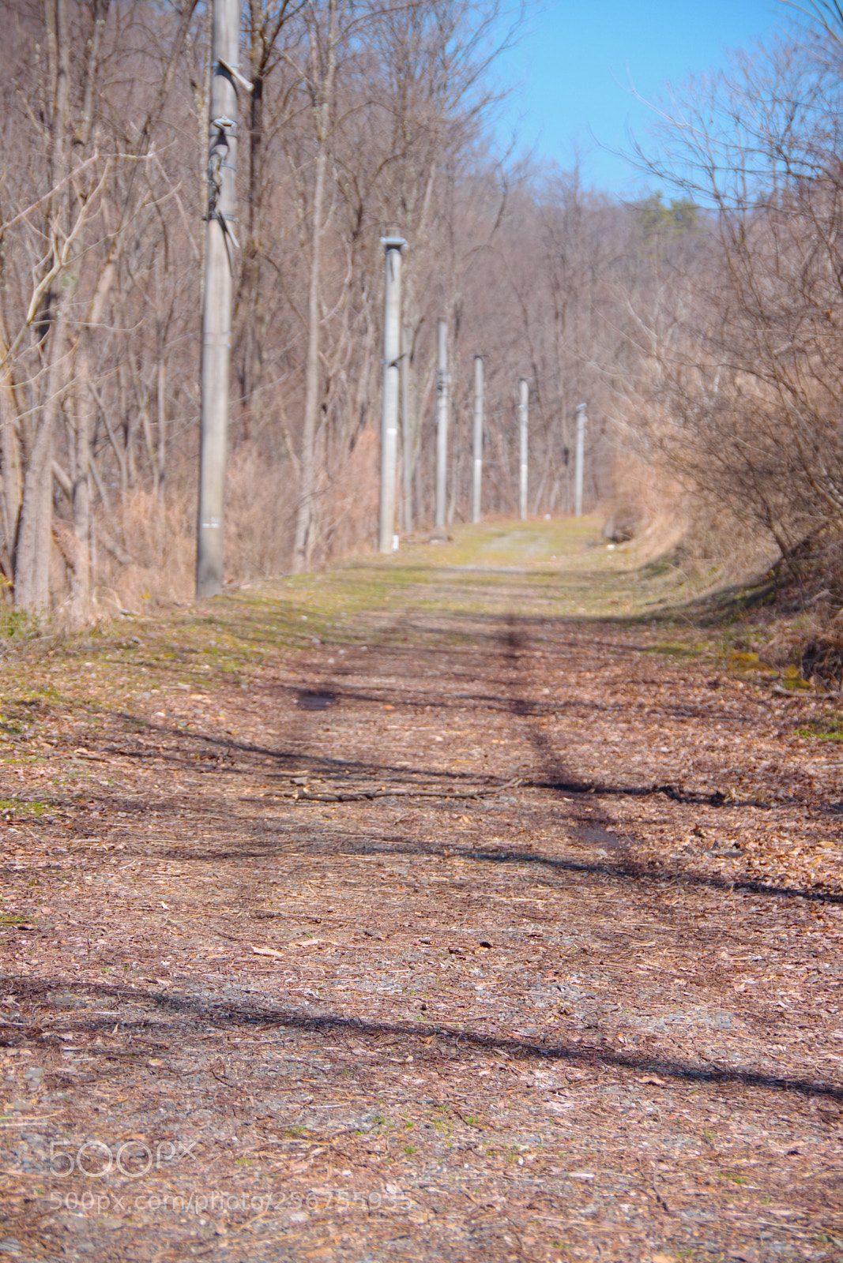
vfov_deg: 22.6
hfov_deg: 15.2
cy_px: 632
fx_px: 3160
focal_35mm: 90
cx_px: 422
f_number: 4.5
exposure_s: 1/500
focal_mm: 60
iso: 200
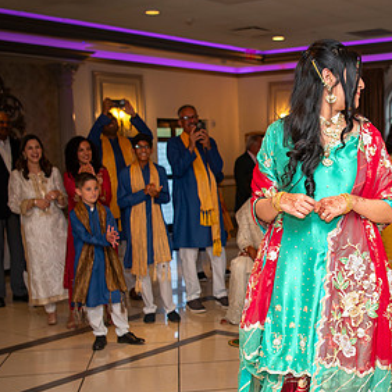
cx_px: 337
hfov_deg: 29.1
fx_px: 730
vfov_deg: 29.9
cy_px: 249
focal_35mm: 57
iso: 500
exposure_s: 1/160
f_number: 2.8
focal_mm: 29
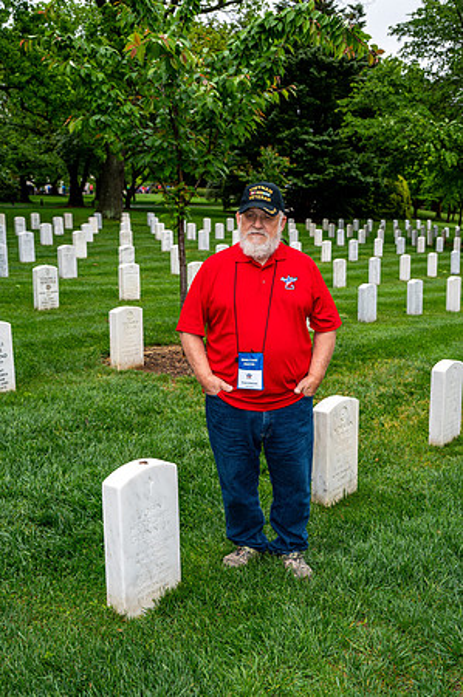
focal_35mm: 40
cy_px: 348
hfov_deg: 33.3
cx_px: 232
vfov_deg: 48.5
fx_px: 773
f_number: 6.3
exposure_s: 1/100
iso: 180
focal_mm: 40
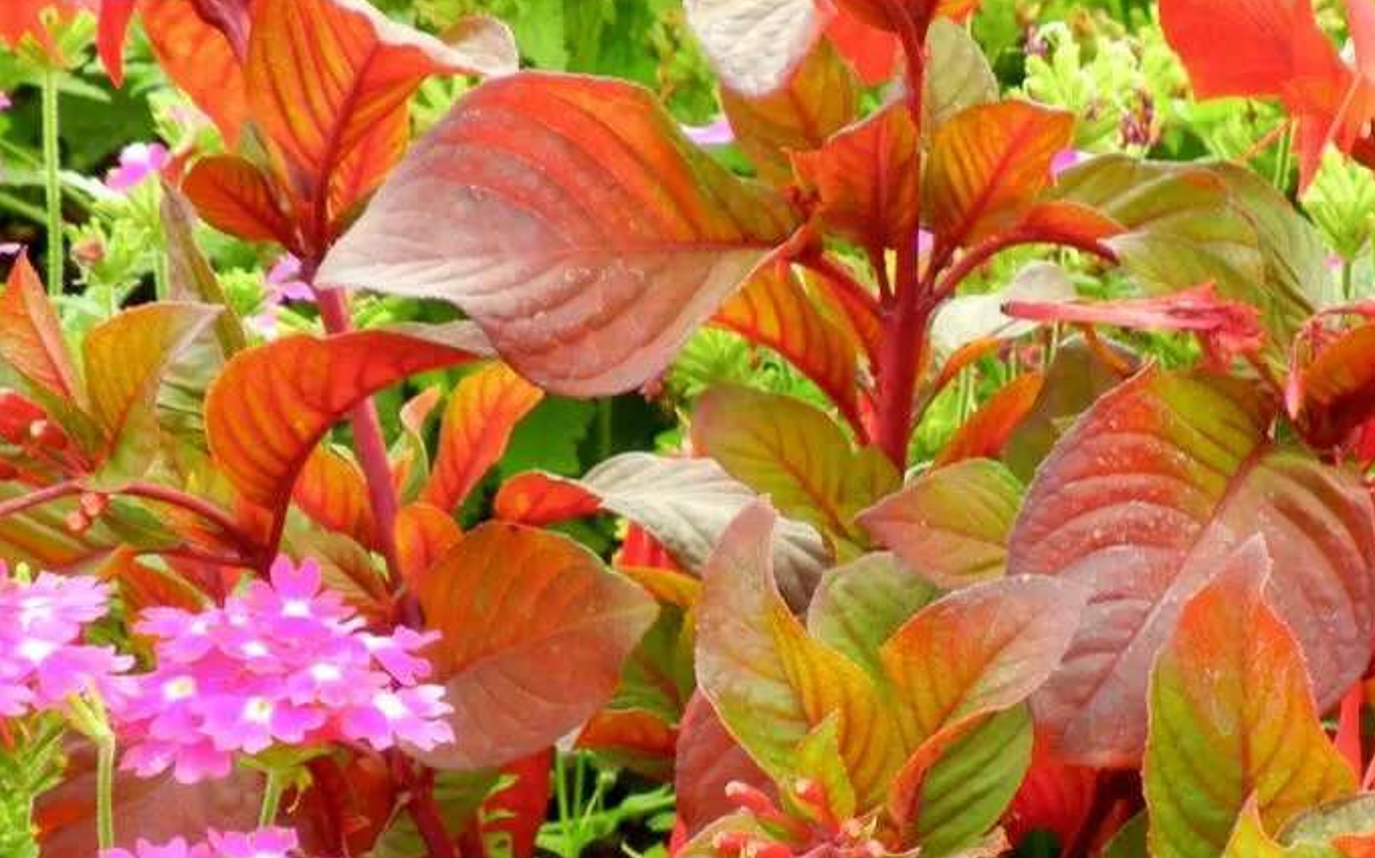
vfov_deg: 3.1
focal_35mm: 418
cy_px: 671
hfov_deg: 5.0
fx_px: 15657
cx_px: 806
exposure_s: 1/52.7
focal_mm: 47.2
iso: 160
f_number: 5.1
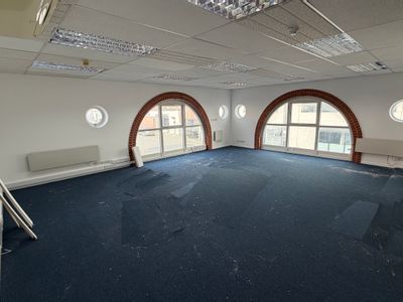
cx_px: 202
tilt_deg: -11.8
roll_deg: +1.0
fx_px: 163
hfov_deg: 102.1
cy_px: 151
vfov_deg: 85.7
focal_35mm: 14
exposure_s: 1/100
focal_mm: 2.22
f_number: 2.2
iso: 40
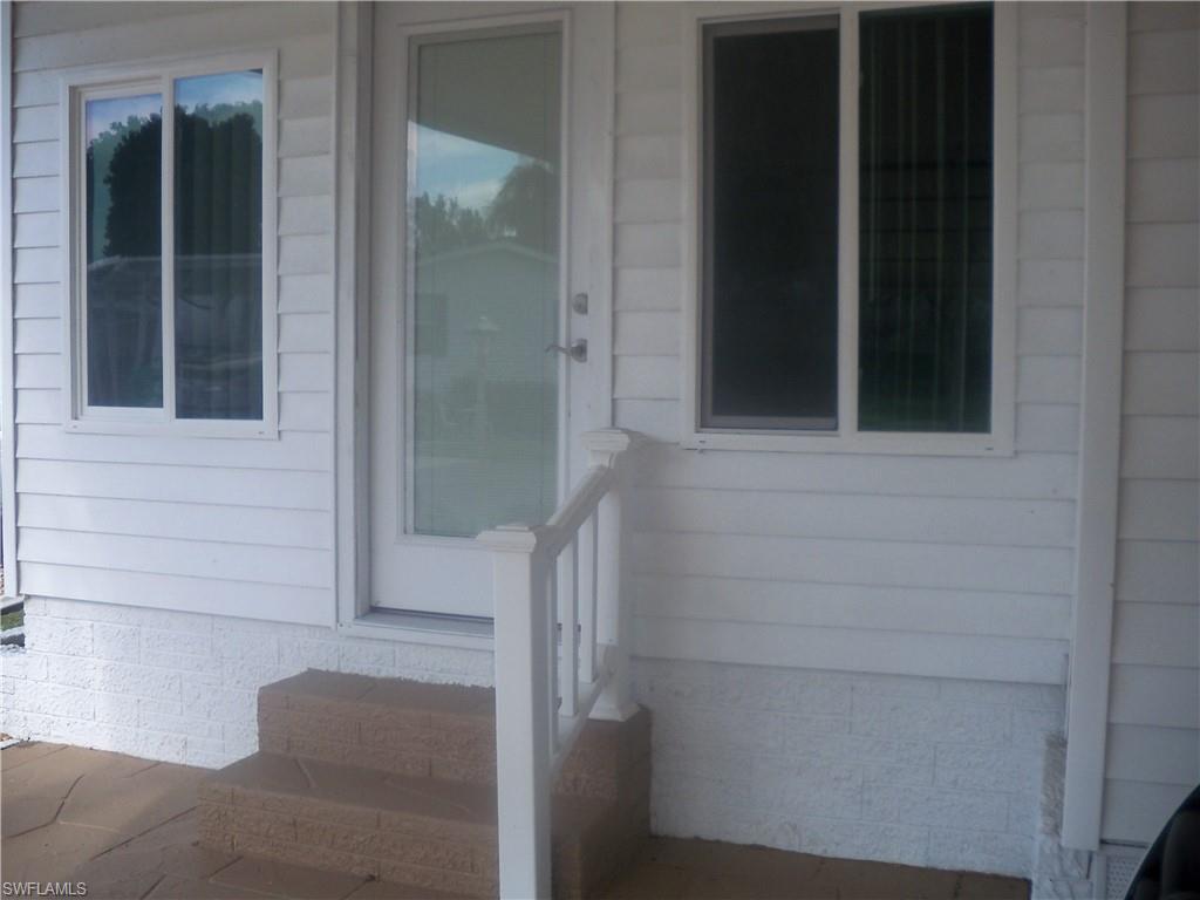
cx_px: 600
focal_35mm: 38
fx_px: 1317
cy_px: 450
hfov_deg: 49.0
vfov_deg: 37.7
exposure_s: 1/400
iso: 100
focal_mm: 6.3
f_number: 3.5
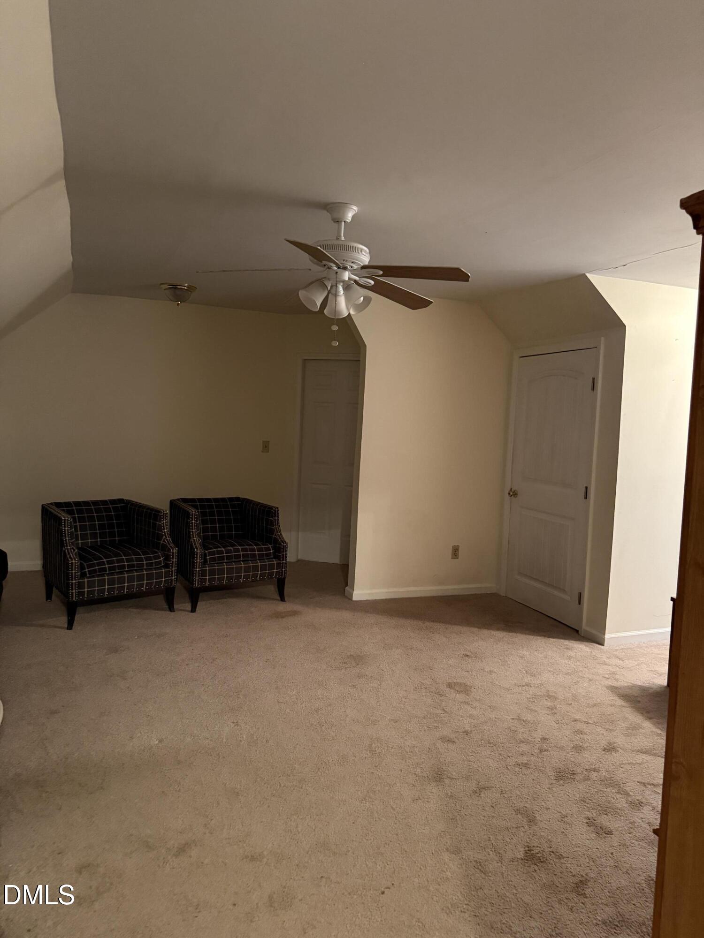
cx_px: 352
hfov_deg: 56.8
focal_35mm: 24
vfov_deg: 71.6
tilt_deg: -4.6
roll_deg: -2.4
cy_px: 469
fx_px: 651
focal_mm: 6.76
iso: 1000
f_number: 1.78
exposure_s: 1/30
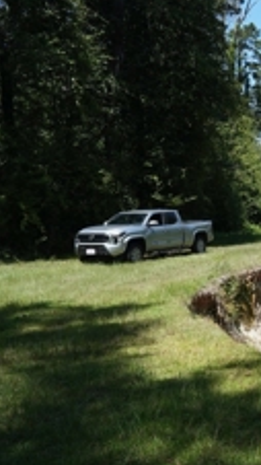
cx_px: 404
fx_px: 554
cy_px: 230
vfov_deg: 45.5
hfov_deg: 21.6
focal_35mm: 45
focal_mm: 24
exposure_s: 1/100
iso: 160
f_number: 11
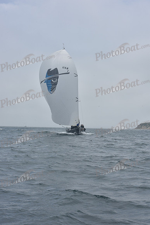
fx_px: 468
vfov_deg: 27.0
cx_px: 75
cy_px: 112
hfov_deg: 18.2
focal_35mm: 75
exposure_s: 1/800
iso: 250
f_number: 13
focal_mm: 75
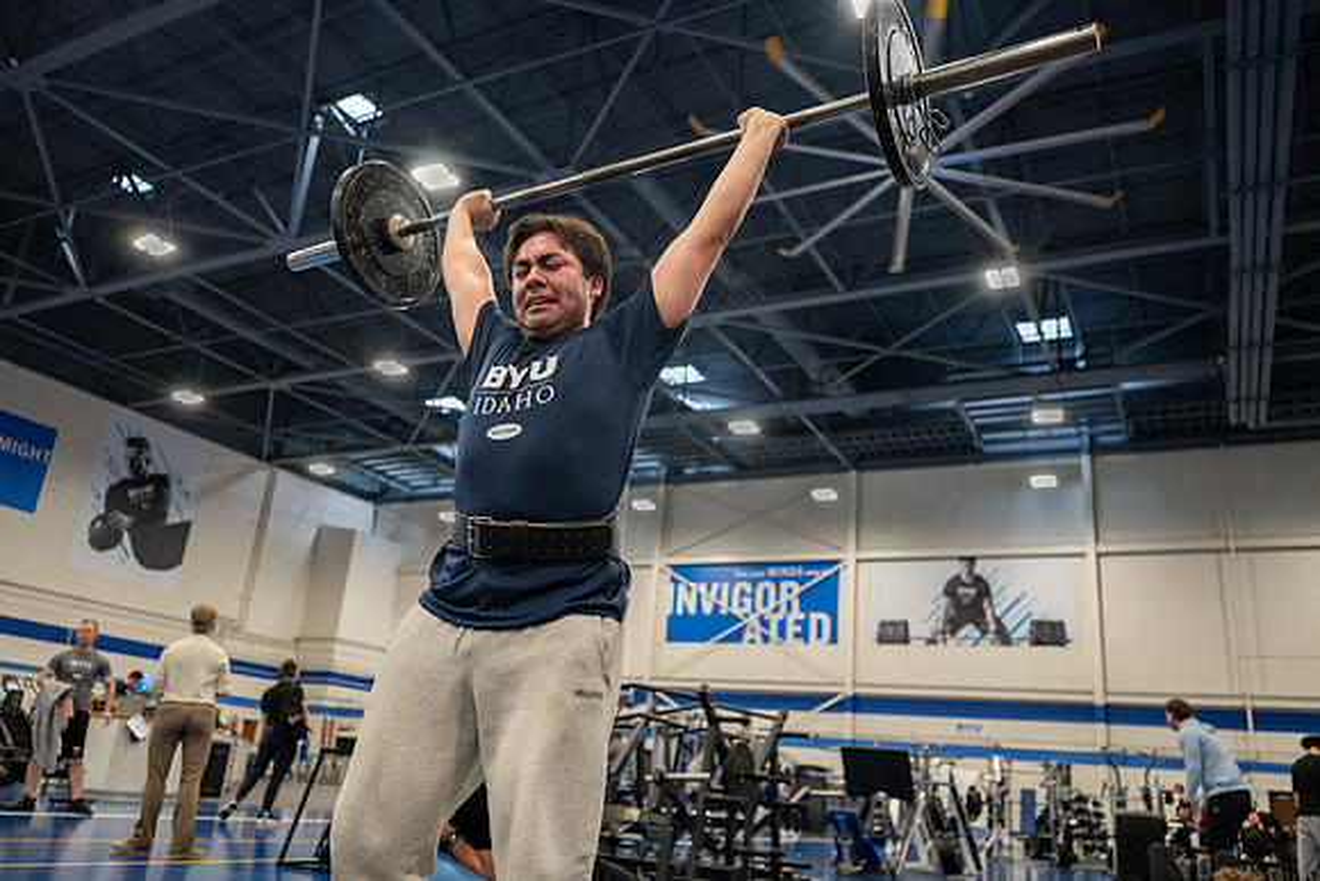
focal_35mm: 28
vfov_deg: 46.4
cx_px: 660
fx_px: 1027
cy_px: 440
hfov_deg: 65.5
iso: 1250
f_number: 2.8
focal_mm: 28
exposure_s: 1/125
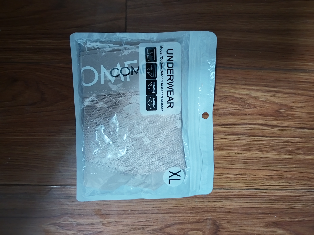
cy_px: 118
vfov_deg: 53.1
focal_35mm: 26
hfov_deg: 67.3
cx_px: 157
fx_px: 236
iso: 2295
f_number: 1.9
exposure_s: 1/14.3
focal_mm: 4.95
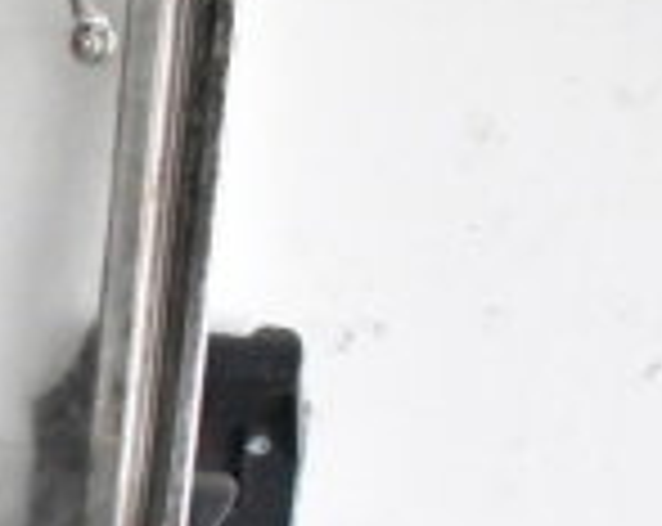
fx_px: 2288
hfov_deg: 13.9
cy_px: 847
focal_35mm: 117
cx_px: -667
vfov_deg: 12.3
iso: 12800
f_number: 3.8
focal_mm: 20
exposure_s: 1/160
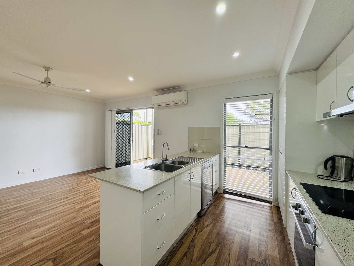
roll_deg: -0.2
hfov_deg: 102.1
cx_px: 177
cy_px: 133
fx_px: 143
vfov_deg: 85.7
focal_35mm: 14
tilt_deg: +0.2
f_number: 2.2
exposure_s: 1/99
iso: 64
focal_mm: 2.22
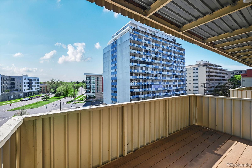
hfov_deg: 104.3
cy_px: 84
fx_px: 98
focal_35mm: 14
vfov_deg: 81.2
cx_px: 126
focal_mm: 14
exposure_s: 1/500
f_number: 11
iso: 400
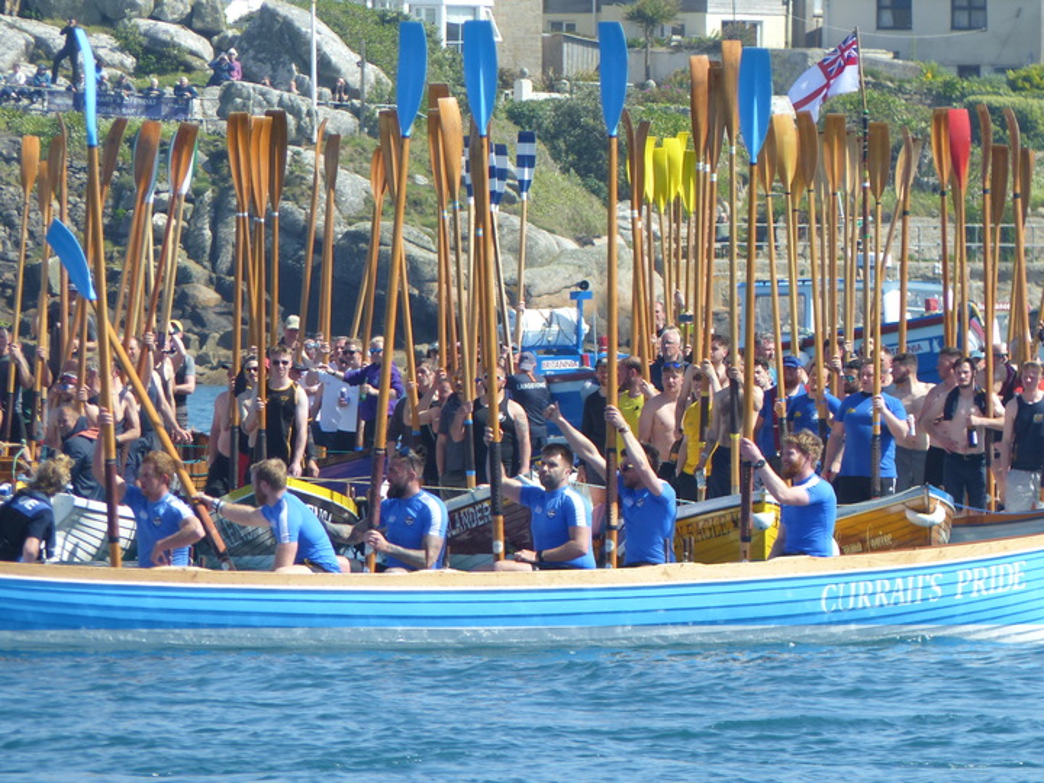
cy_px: 392
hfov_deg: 3.4
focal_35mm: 584
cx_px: 522
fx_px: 17613
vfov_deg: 2.5
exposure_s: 1/640
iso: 100
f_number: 4
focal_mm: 105.1
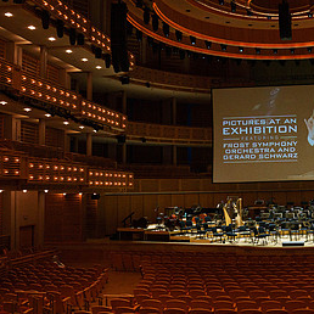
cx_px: 270
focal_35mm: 47
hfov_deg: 34.4
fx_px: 482
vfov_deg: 36.1
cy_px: 149
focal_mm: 24
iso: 3200
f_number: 7.1
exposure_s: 1/200
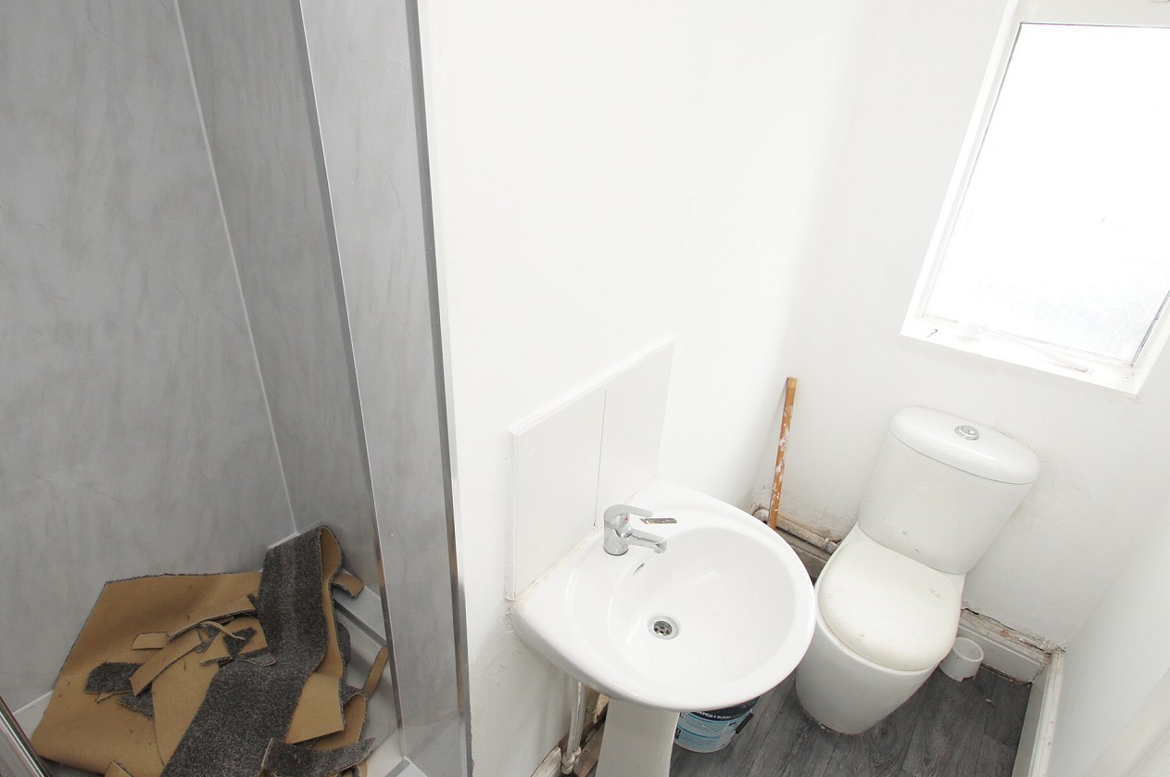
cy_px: 413
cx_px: 552
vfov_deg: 64.3
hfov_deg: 86.9
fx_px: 617
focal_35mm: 19
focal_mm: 10
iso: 800
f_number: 5.6
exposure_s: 1/80
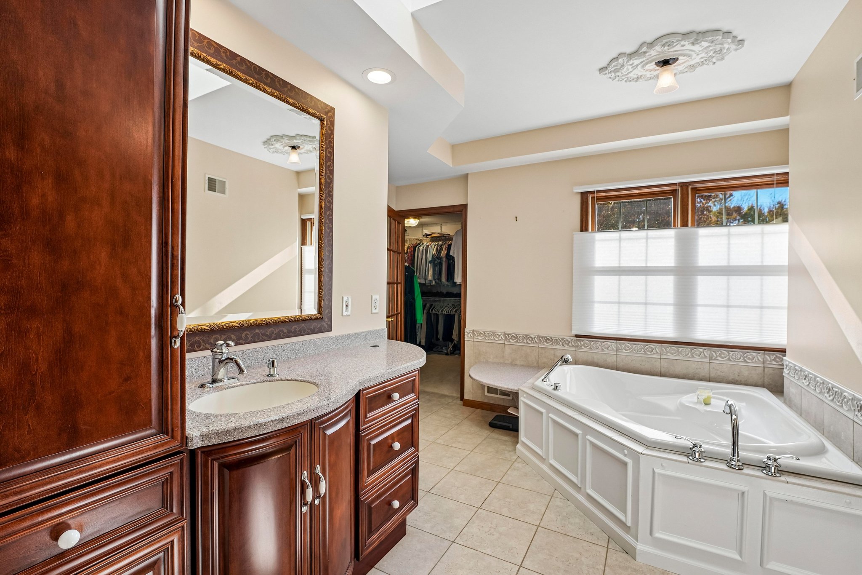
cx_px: 431
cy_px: 288
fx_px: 383
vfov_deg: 73.7
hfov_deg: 96.7
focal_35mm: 16
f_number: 8
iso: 400
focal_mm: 16
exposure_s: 1/80
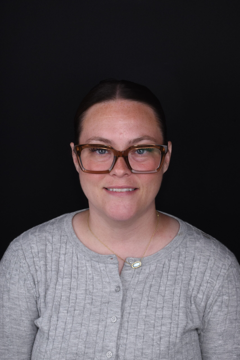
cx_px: 120
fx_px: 690
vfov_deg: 29.2
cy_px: 180
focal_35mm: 69
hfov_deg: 19.7
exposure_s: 1/200
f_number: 25
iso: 320
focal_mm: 46
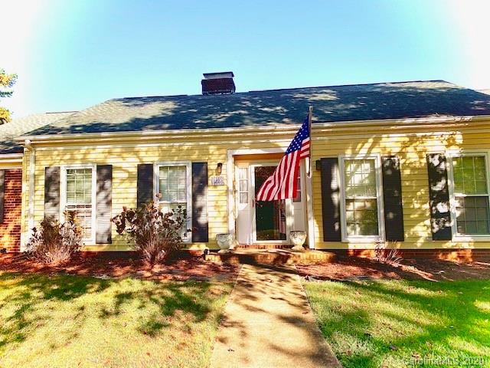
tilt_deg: +5.2
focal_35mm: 26
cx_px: 245
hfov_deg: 67.3
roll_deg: +1.2
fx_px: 368
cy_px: 184
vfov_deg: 53.1
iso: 25
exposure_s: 1/749
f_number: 1.8
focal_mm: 4.25
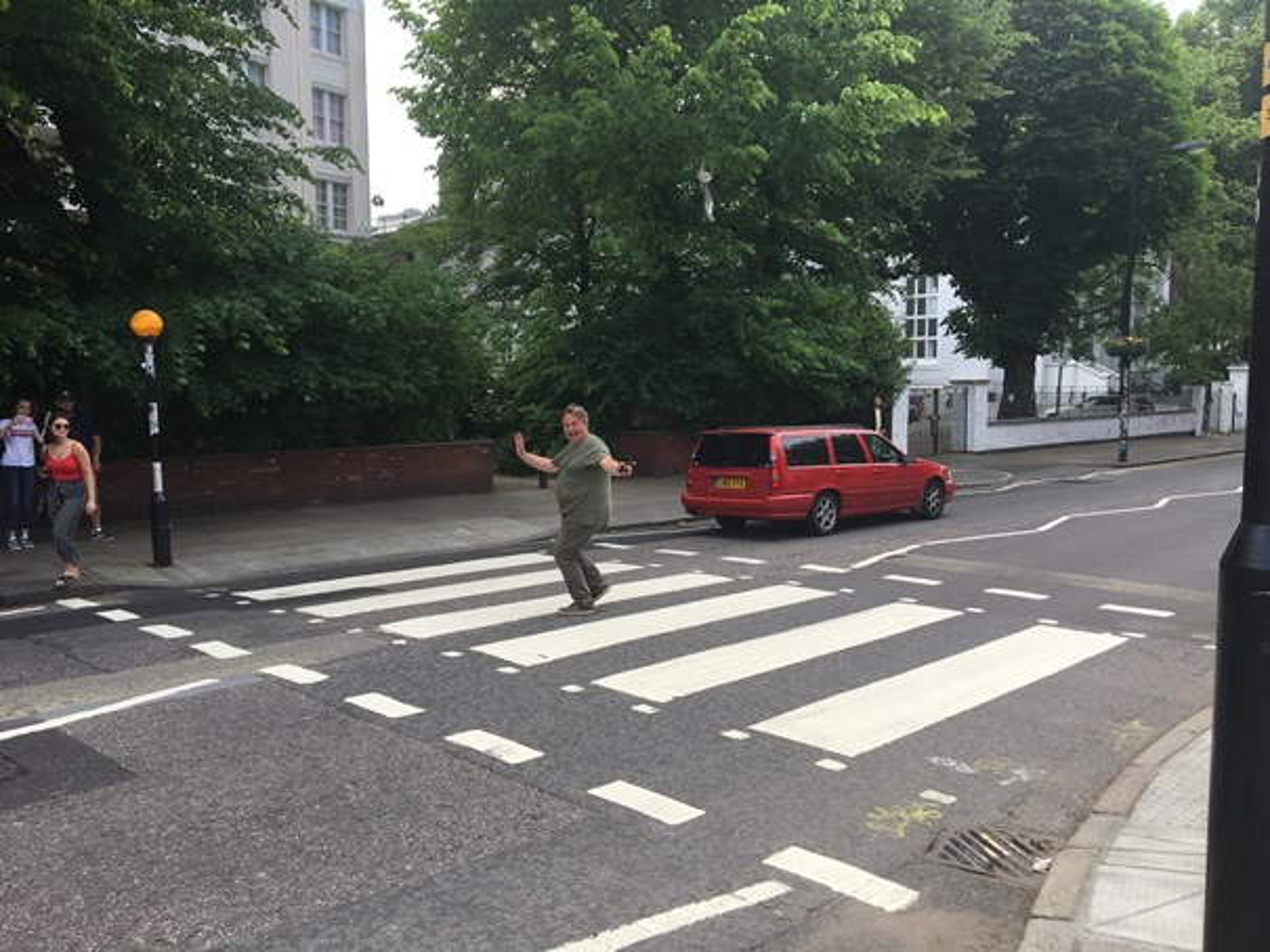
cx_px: 635
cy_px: 476
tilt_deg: -3.9
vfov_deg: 48.2
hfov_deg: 61.6
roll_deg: -1.9
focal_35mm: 29
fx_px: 1064
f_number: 2.2
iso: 25
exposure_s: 1/331
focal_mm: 4.15
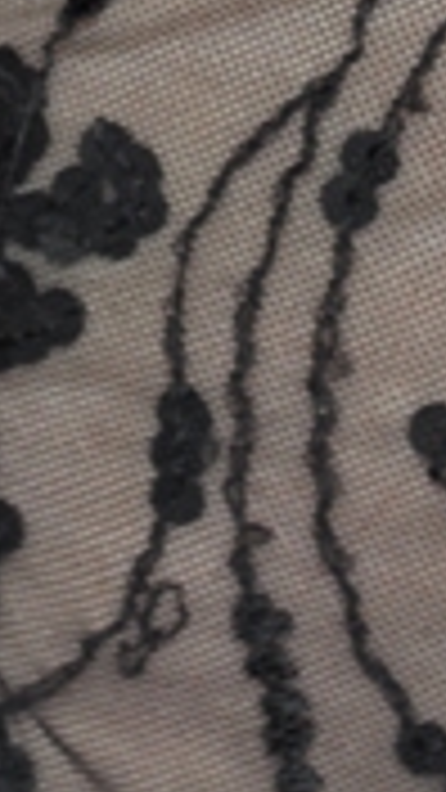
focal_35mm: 456
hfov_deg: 2.7
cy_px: -1242
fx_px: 9587
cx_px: -9
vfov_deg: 4.6
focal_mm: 50
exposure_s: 1/200
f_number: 3.5
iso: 200
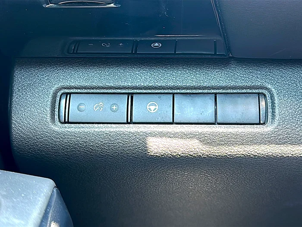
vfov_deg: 33.6
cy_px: 114
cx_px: 151
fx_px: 375
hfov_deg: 43.9
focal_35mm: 43
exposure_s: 1/40
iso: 100
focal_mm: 6.86
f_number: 1.78
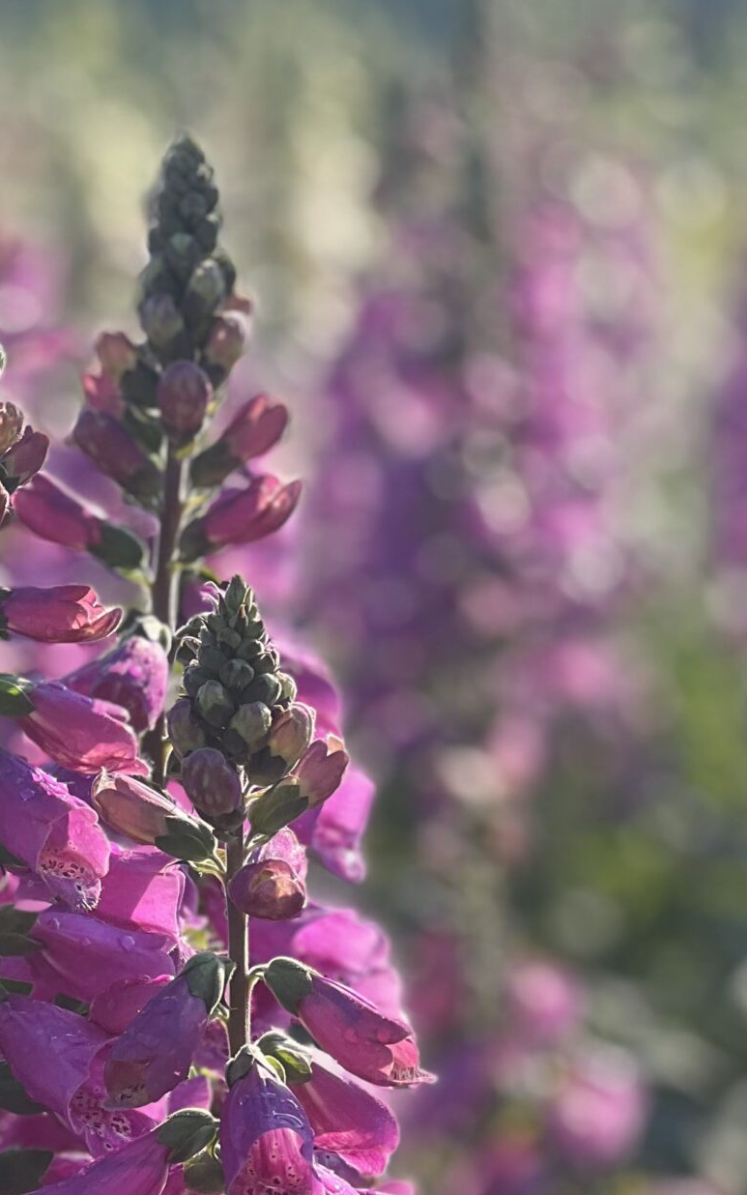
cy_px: 1081
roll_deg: -0.6
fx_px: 5502
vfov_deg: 12.3
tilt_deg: -8.4
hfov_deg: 7.8
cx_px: 120
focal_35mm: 169
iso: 25
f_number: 2.8
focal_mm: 9
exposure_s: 1/281
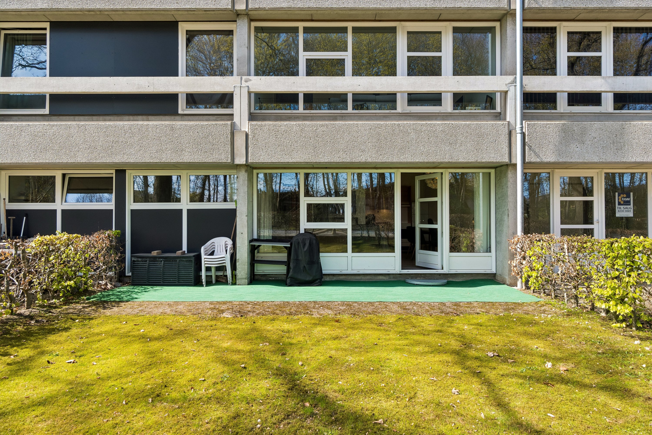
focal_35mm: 22
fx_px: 407
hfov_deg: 77.3
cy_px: 218
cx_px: 326
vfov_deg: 56.1
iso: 200
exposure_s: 1/125
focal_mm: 15
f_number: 8
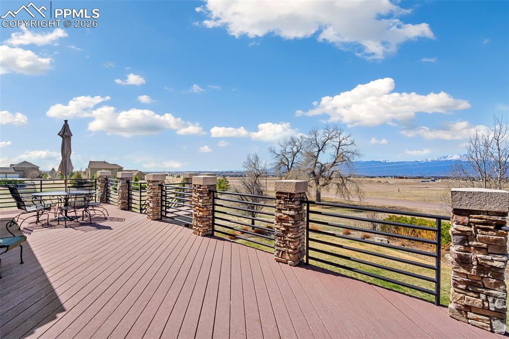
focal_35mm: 16
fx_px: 226
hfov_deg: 96.8
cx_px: 254
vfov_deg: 73.7
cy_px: 170
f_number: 9
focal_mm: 16
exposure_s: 1/400
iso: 100
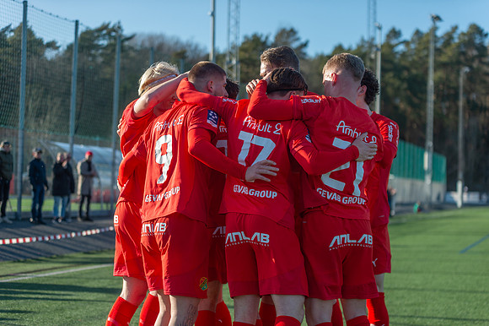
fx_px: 950
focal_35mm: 70
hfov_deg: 28.9
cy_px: 163
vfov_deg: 19.4
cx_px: 244
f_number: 3.2
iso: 200
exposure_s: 1/1600
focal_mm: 70
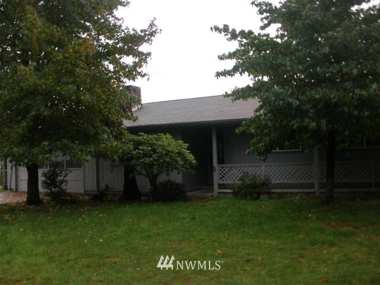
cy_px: 142
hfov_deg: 51.4
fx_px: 395
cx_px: 190
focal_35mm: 36
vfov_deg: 39.7
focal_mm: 6.3
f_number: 3.5
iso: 64
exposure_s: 1/40
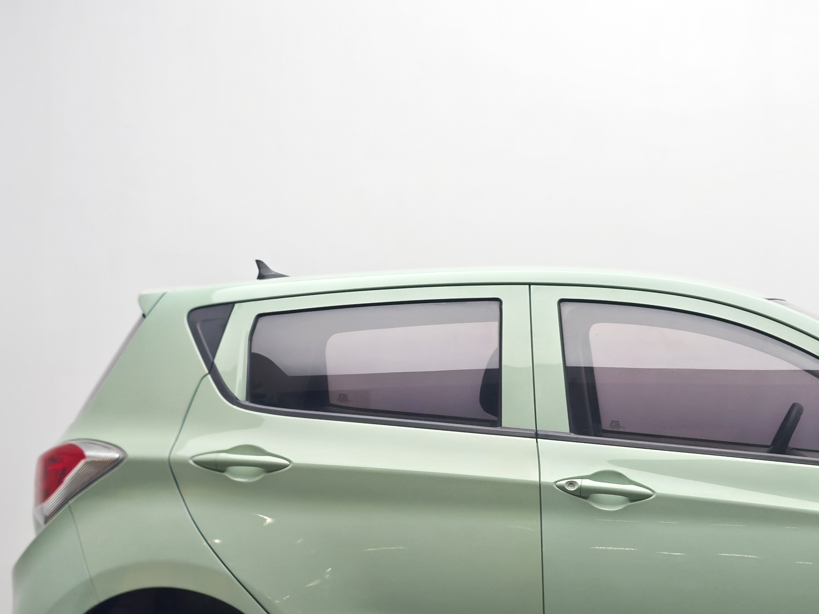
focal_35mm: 112
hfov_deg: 17.4
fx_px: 2650
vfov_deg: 13.2
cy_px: 503
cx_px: 684
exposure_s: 1/100
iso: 50
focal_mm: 7.62
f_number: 1.6
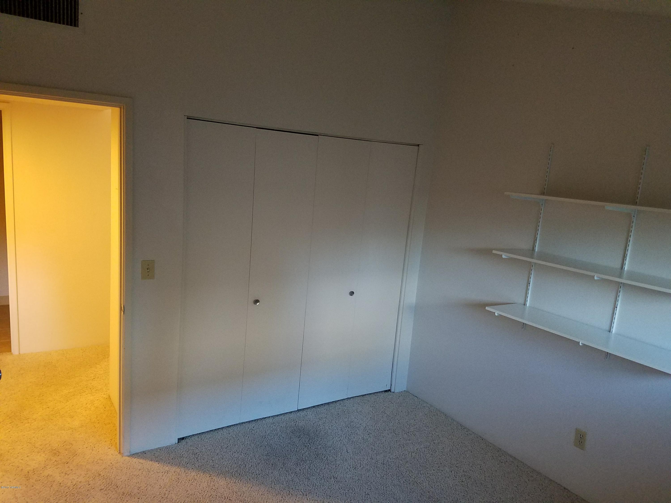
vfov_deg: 53.1
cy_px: 252
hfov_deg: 67.3
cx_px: 336
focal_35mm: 26
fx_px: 504
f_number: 1.7
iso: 250
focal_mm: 4.2
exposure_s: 1/10
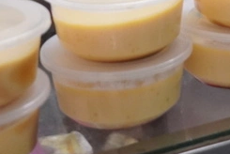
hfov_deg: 12.4
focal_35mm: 158
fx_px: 1010
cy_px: -146
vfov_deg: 8.3
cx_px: 329
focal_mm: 25.3
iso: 2000
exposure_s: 1/200
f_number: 2.8
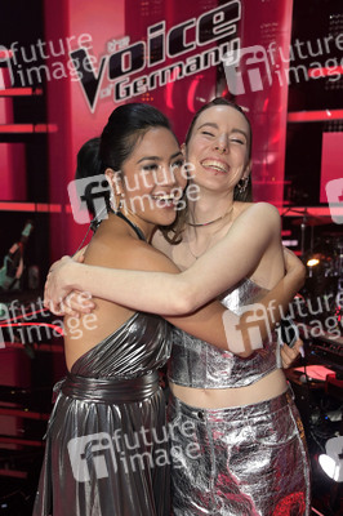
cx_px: 172
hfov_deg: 30.5
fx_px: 630
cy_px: 258
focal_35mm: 44
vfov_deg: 44.5
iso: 2500
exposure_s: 1/125
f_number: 5
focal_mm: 44
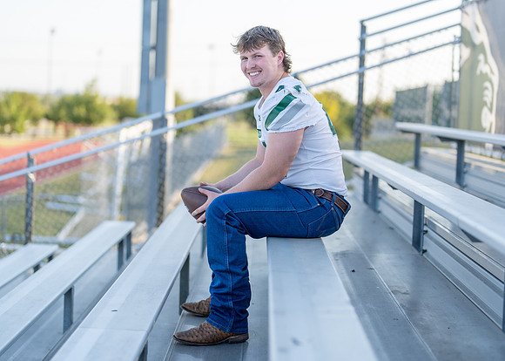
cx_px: 281
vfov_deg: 21.8
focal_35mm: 65
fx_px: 937
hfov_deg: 30.1
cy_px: 165
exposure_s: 1/1600
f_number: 1.2
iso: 100
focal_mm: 50
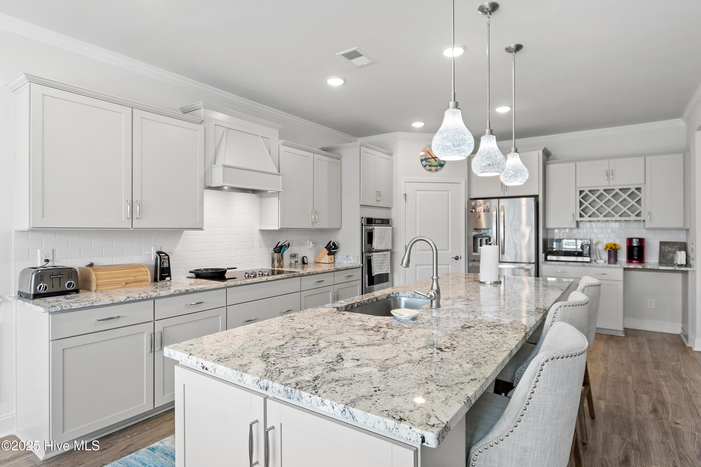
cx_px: 350
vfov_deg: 64.6
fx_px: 370
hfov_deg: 86.9
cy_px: 234
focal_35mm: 19
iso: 100
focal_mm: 13
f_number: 4.8
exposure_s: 1/8
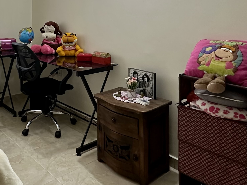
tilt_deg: +0.0
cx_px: 57
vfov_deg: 34.8
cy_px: 7
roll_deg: +0.3
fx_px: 271
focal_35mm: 38
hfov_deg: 46.9
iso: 320
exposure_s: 1/60
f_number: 2.2
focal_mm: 2.22
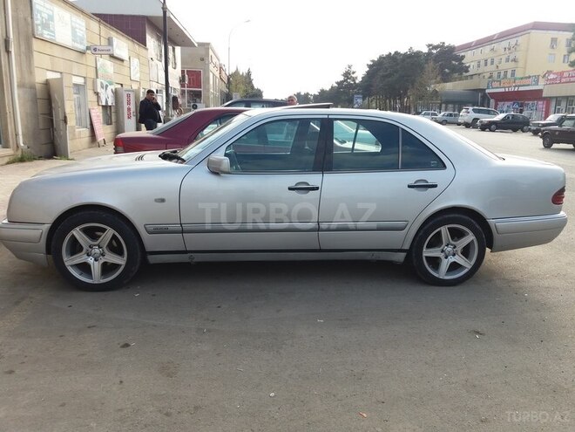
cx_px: 288
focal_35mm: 28
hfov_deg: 63.4
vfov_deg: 49.7
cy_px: 216
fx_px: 465
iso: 64
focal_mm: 3.7
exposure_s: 1/459
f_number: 1.9
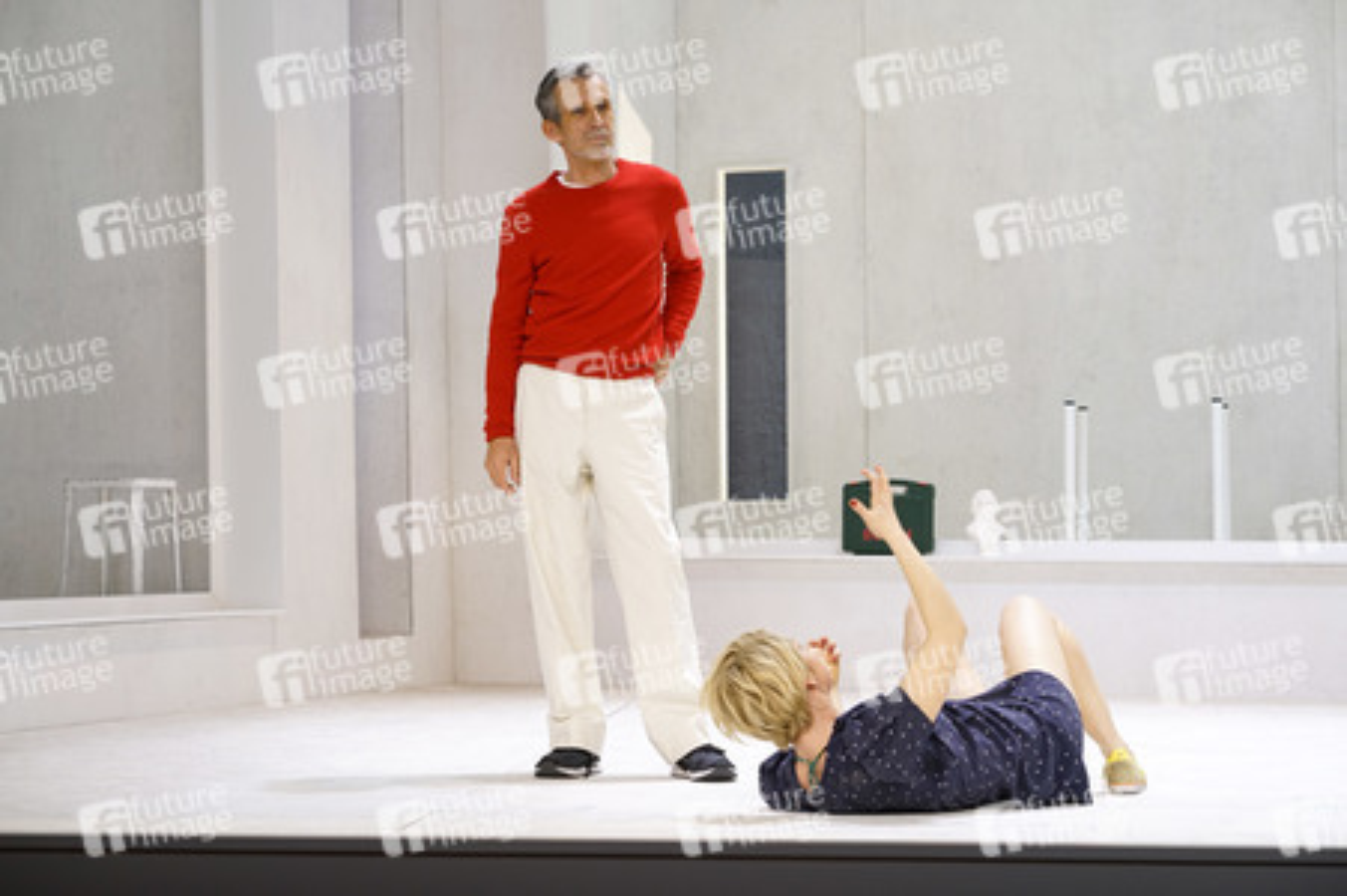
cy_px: 448
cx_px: 674
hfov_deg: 23.9
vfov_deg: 16.0
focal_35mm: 85
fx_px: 3178
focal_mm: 85
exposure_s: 1/100
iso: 640
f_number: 6.3
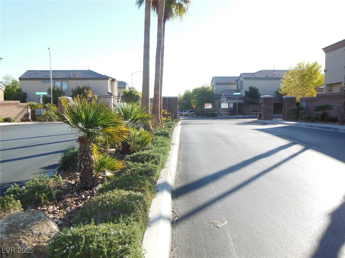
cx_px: 172
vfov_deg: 42.9
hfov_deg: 55.4
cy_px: 129
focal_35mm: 33
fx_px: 329
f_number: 3.5
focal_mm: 6
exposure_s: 1/500
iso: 125
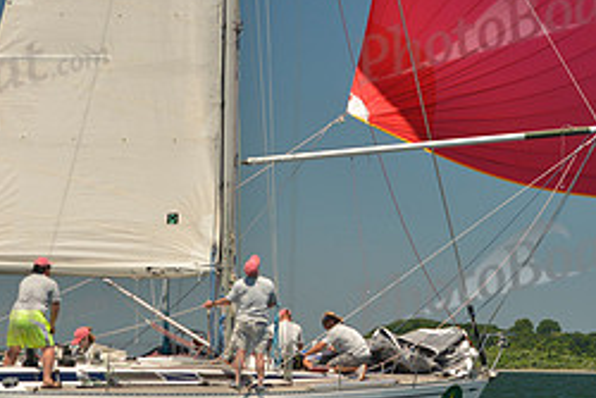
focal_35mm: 181
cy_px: 180
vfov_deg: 7.6
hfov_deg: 11.3
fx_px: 2998
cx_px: 234
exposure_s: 1/800
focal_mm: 78
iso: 280
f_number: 6.3
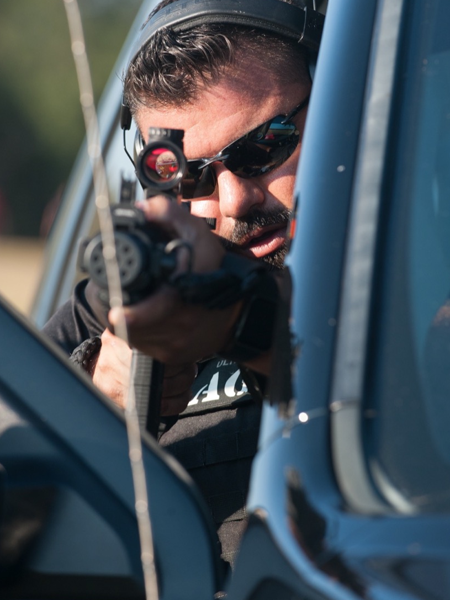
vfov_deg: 7.8
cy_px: 251
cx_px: 254
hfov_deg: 5.8
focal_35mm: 255
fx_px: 4421
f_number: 5
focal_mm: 200
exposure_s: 1/1000
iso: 500
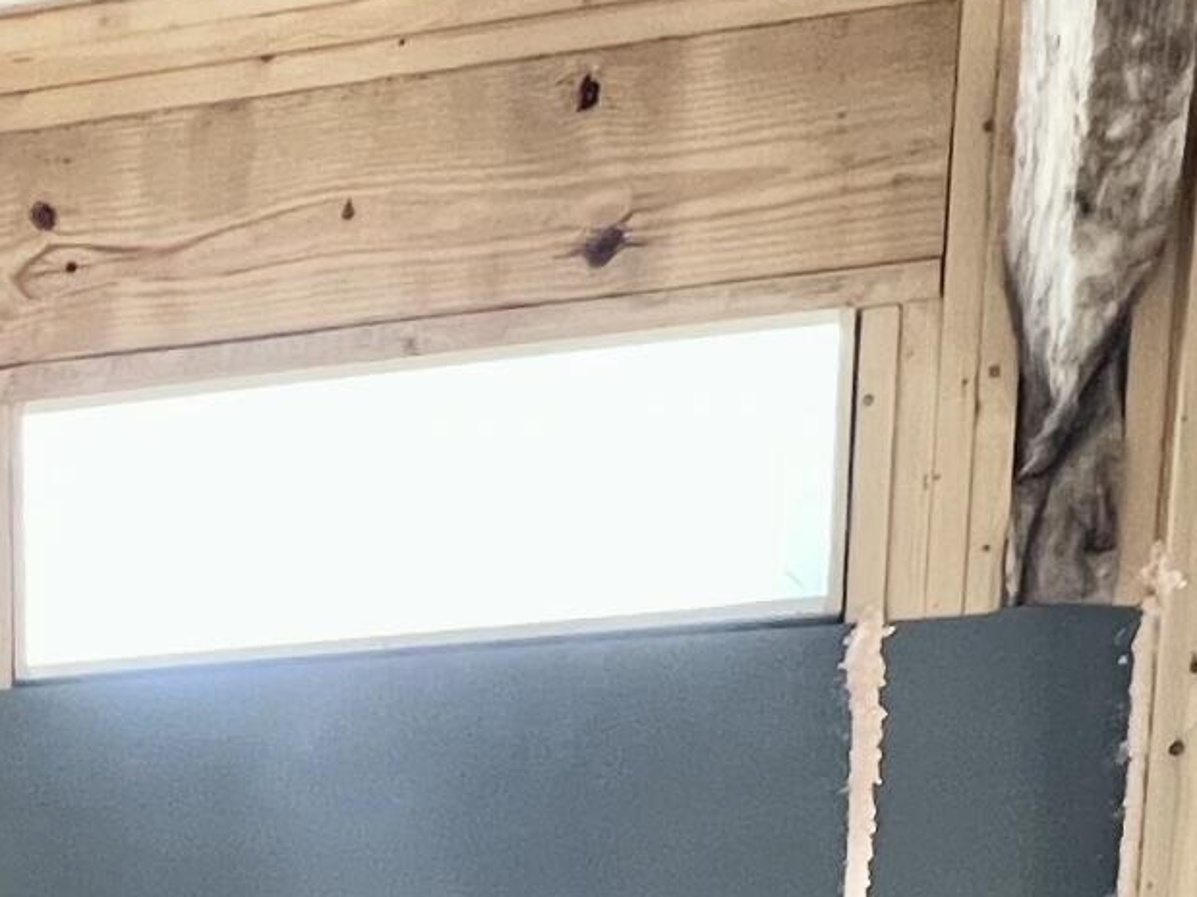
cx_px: 21
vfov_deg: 17.6
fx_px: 2178
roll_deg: +0.9
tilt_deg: -12.2
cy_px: 1715
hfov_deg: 28.9
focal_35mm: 63
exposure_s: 1/64
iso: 250
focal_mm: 1.57
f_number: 1.8
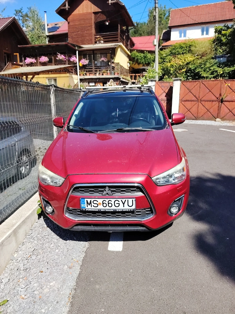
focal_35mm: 24
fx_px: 217
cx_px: 118
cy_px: 157
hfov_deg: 56.8
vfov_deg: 71.6
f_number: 1.75
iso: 100
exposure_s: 1/662
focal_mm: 5.25
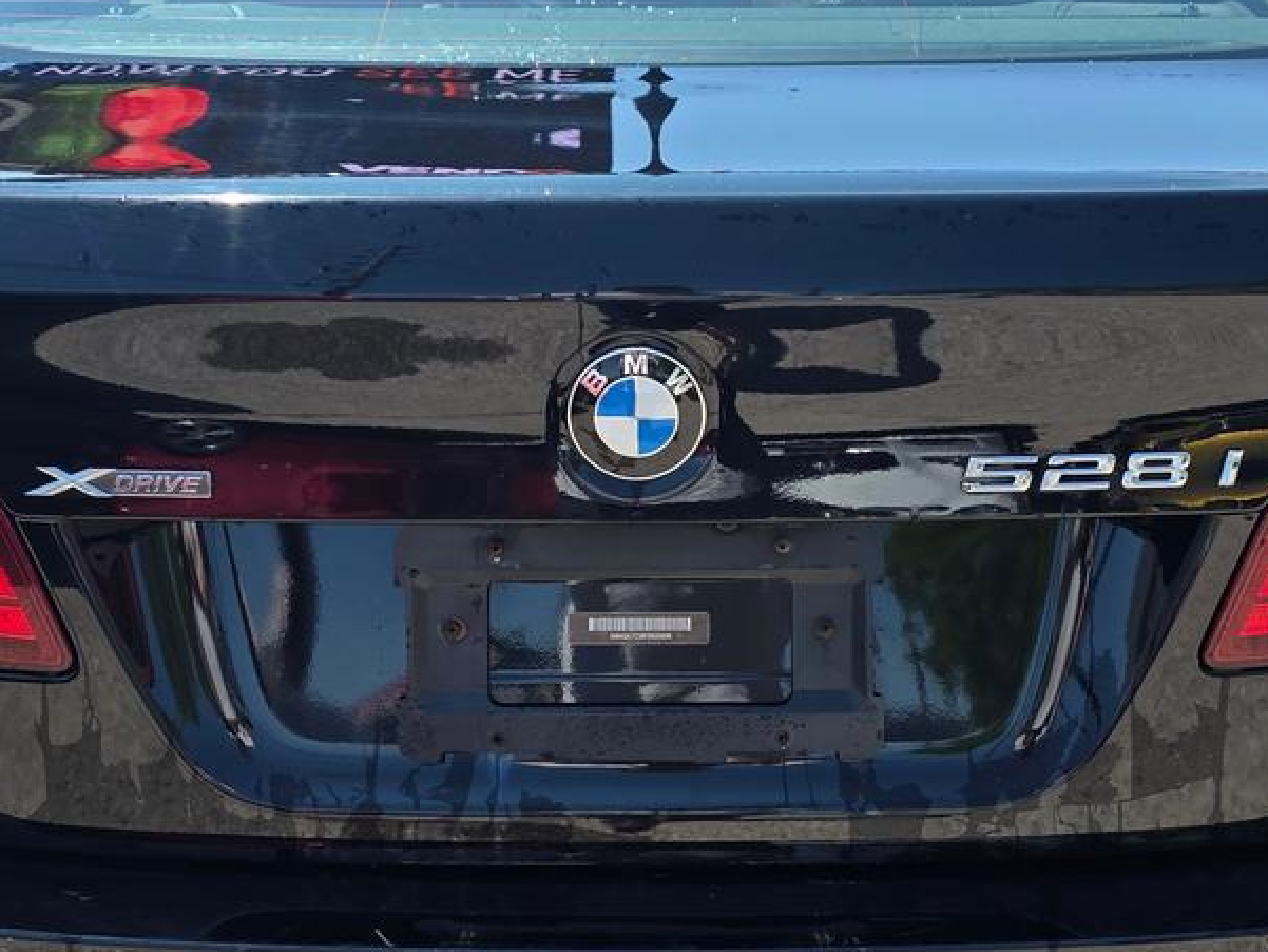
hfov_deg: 38.9
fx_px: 1795
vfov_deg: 29.7
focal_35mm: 49
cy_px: 479
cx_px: 656
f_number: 1.7
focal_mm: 6.3
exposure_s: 1/2384
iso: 80
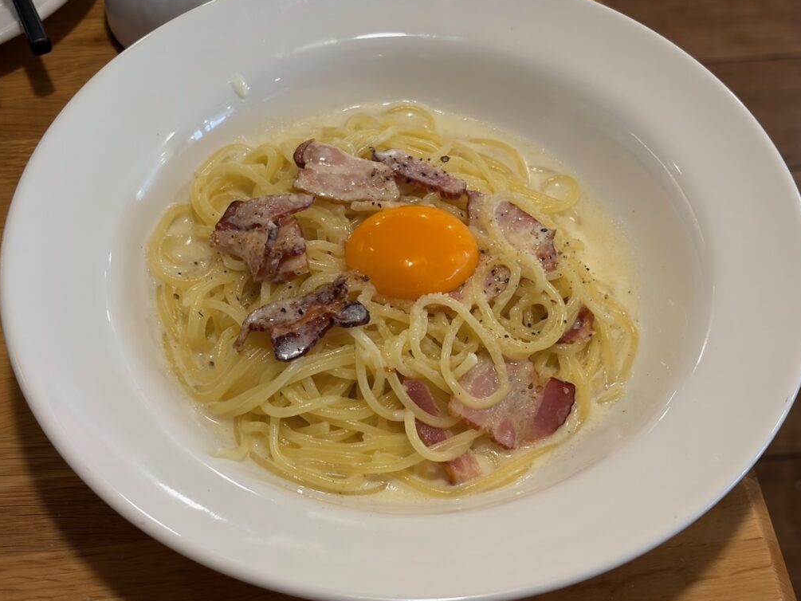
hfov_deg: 36.2
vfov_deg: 27.5
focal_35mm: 53
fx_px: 1227
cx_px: 405
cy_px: 300
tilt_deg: -54.1
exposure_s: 1/50
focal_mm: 5.96
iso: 50
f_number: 1.6
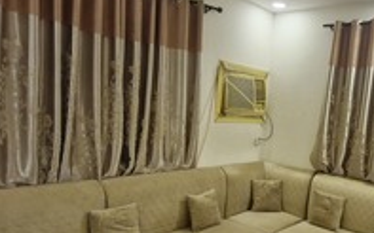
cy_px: 156
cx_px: 272
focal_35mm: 32
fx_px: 326
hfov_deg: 57.2
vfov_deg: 38.9
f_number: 2.2
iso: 250
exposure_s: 1/80
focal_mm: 1.74
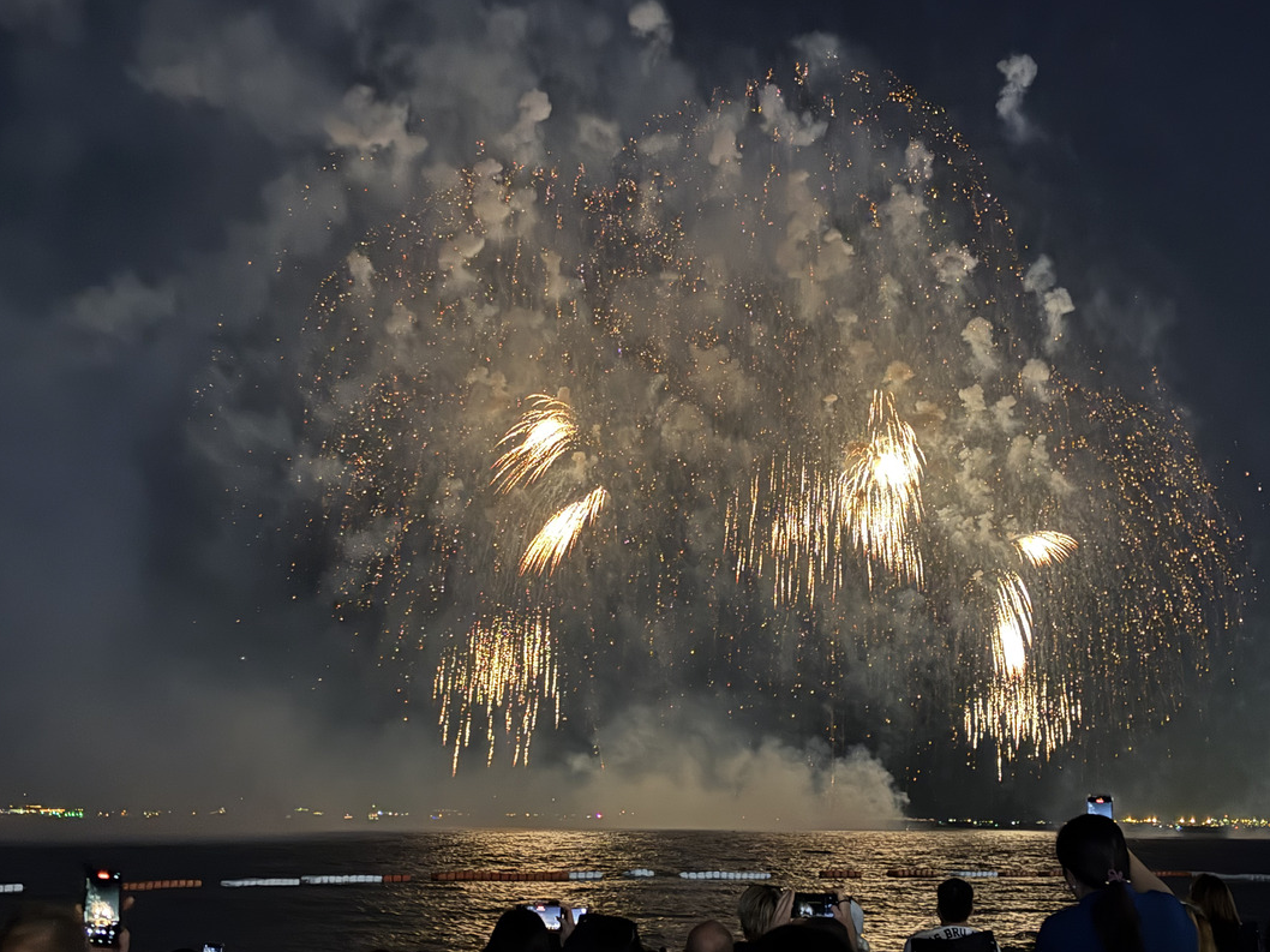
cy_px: 491
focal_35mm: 59
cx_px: 687
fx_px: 2164
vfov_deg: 24.8
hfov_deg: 32.7
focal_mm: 5.96
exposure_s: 1/9
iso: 640
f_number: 1.6
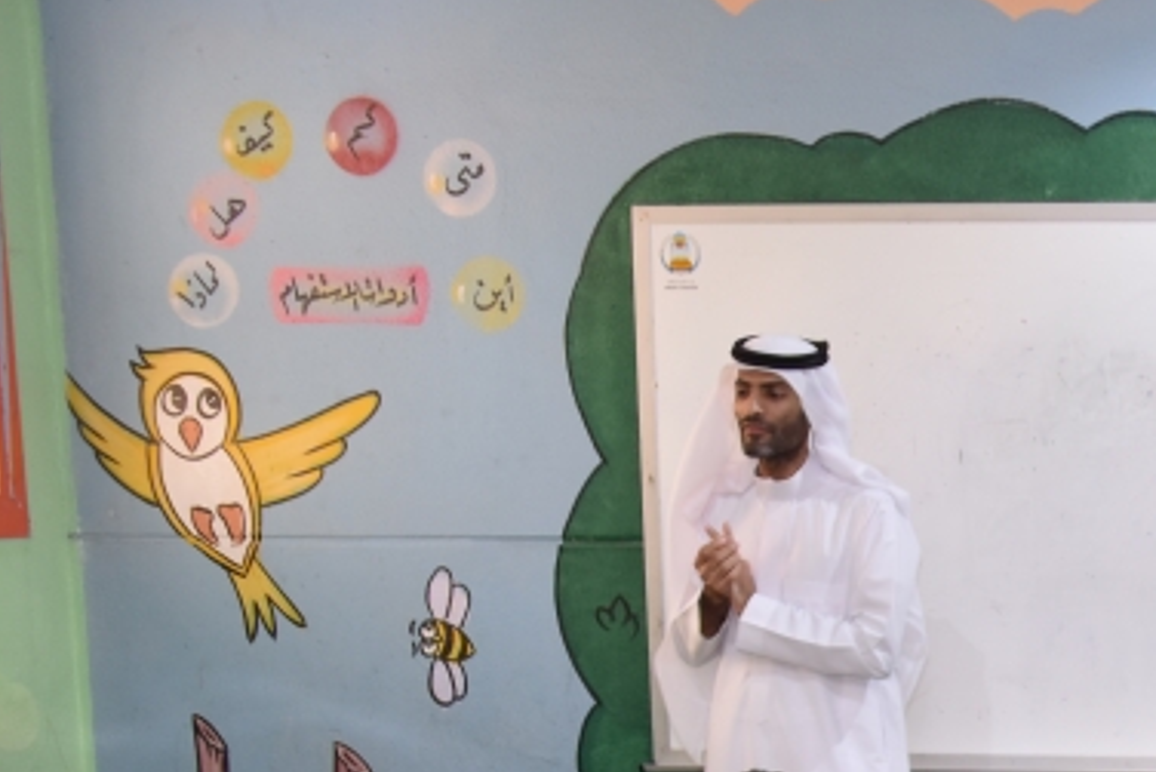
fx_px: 2730
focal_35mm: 85
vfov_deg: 15.5
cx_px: 1522
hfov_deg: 21.5
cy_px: 924
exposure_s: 1/60
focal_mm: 32
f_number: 3.8
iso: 400
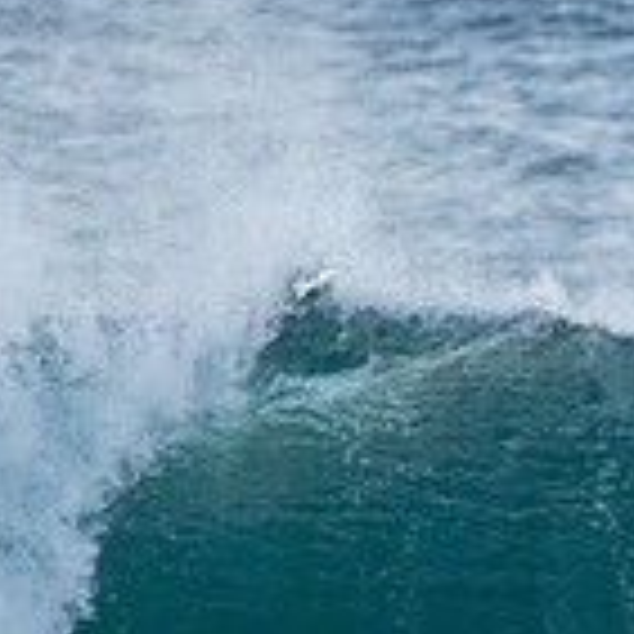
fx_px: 54435
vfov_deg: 0.7
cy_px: 798
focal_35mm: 2627
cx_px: 544
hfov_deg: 0.7
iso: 1600
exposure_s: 1/1250
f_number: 5.6
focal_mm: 500
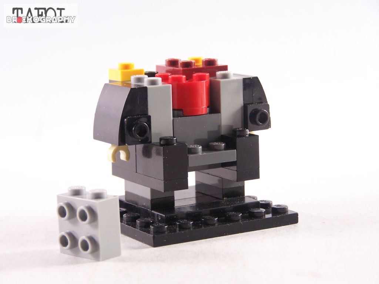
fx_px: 1150
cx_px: 190
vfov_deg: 14.1
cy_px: 142
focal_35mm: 105
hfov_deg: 18.7
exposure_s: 1/30
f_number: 3.2
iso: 200
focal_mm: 17.5
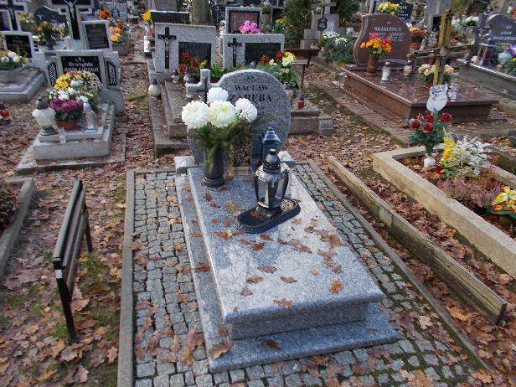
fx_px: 402
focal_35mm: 27
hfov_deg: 65.3
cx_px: 249
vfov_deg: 51.3
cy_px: 199
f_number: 3.2
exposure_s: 1/80
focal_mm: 4.6
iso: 80
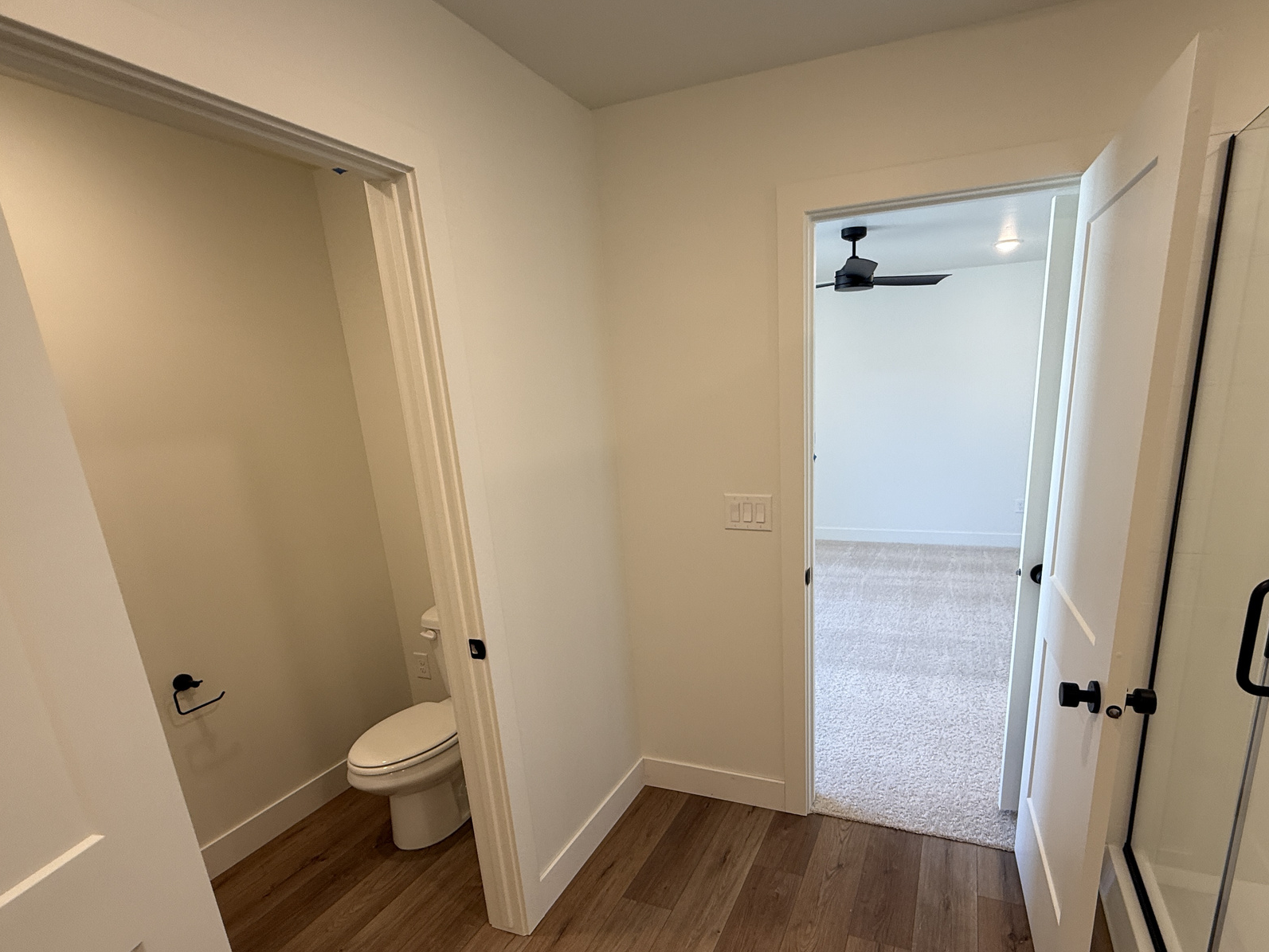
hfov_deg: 87.3
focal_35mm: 18
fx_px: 660
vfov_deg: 70.8
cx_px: 713
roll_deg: +2.7
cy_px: 573
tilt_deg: -14.7
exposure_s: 1/120
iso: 100
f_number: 2.2
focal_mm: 2.22
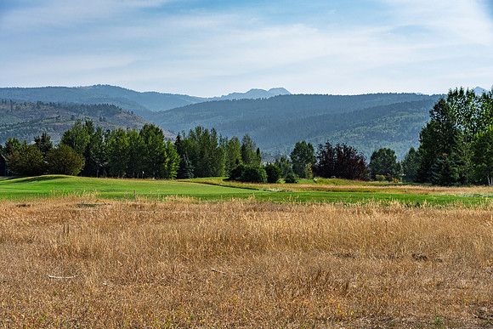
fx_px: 1178
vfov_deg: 15.9
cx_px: 246
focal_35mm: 86
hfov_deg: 23.6
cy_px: 164
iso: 200
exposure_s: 1/1000
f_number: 9
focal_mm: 86
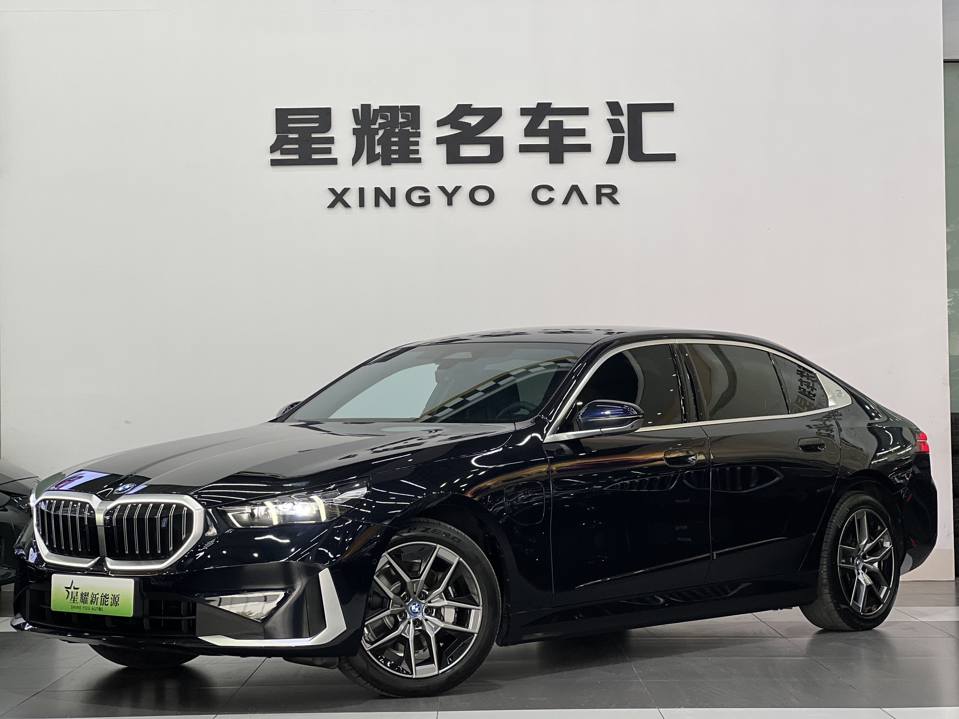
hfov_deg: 25.3
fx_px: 2133
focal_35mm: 77
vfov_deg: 19.1
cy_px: 360
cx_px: 480
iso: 100
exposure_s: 1/33
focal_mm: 9
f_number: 2.8
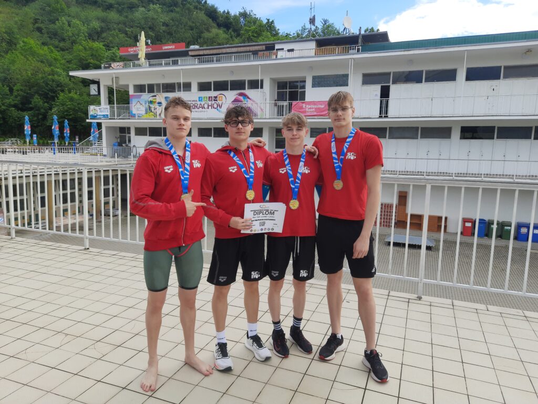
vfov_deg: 54.9
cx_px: 269
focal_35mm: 25
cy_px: 202
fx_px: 389
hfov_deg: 69.4
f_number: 2
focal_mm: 4.6
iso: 40
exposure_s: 1/488
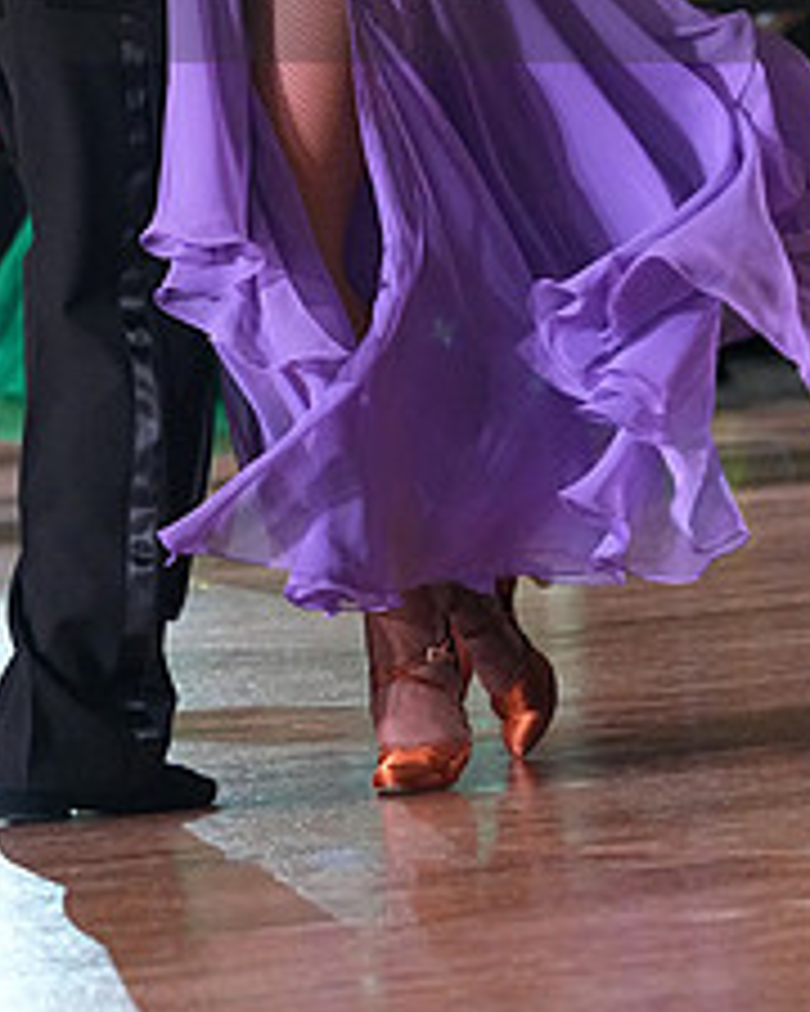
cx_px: 232
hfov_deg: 4.9
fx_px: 9499
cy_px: -85
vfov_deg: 6.1
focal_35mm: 317
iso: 6400
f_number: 5
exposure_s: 1/400
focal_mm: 131
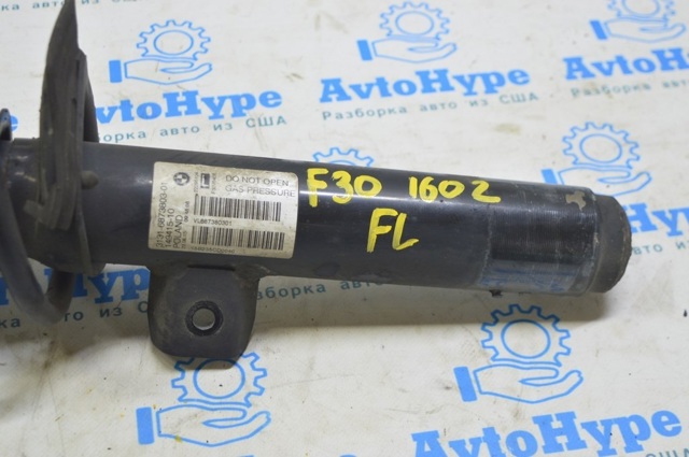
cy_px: 228
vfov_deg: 21.5
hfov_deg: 31.9
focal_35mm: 63
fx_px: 1204
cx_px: 344
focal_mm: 42
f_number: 5.6
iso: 400
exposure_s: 1/20
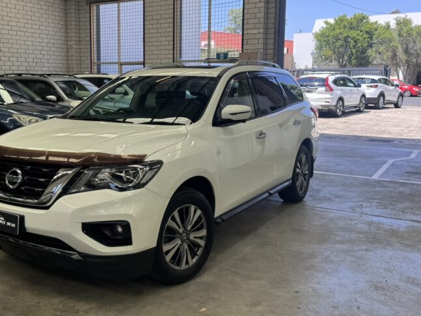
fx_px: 462
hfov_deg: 48.3
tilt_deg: -5.3
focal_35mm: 38
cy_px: 129
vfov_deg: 37.6
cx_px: 146
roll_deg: +0.1
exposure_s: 1/609
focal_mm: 6.76
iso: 80
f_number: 1.78
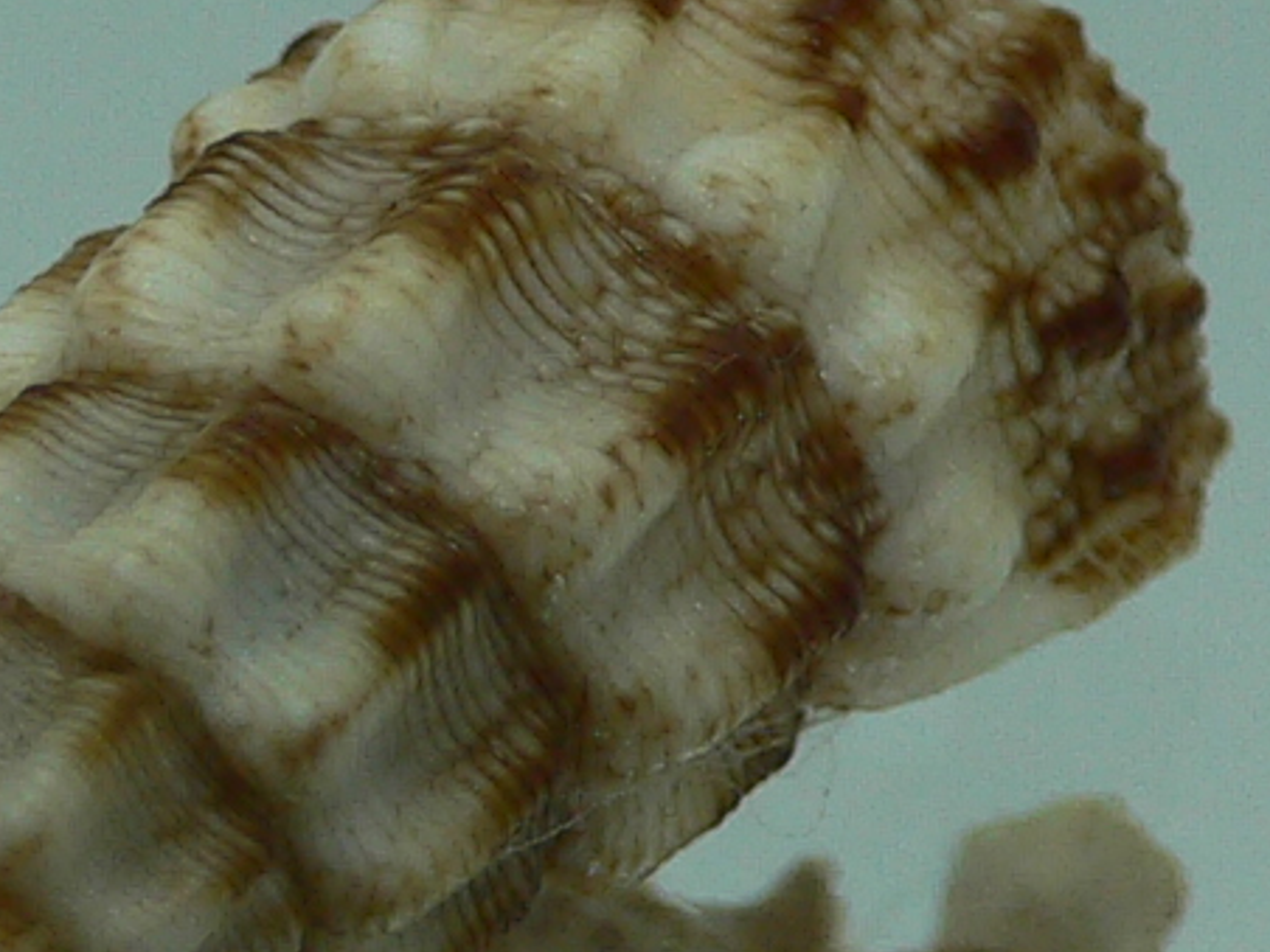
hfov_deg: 12.6
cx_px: 340
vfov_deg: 9.5
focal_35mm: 156
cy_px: 812
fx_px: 5723
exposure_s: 1/60
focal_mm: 4.6
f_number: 2.8
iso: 80
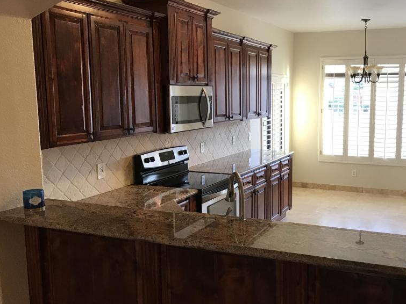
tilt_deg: -7.7
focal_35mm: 38
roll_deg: -0.4
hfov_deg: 48.1
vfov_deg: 37.7
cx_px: 274
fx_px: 446
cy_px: 157
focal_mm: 3.99
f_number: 1.8
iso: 40
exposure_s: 1/30
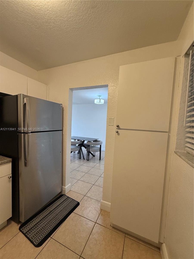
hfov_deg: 85.7
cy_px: 130
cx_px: 97
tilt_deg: -2.9
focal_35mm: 14
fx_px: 105
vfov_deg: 102.1
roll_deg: -1.9
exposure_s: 1/120
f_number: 2.2
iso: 200
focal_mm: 2.22
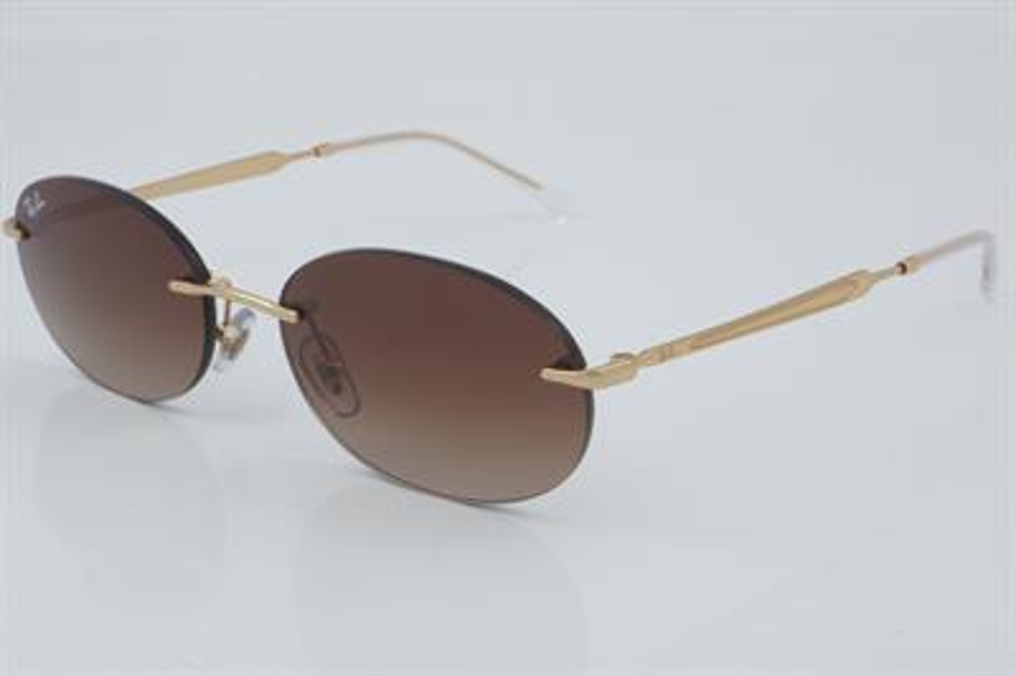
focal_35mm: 75
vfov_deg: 18.2
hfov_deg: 27.0
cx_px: 508
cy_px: 338
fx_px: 2115
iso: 100
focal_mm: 50
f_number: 32
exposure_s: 1/3
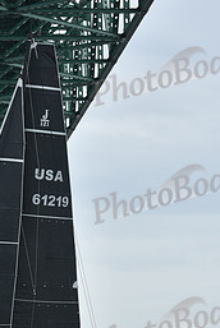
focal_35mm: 203
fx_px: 1856
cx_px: 26
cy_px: 276
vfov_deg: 10.1
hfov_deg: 6.8
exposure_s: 1/800
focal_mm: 90
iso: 250
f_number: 6.3
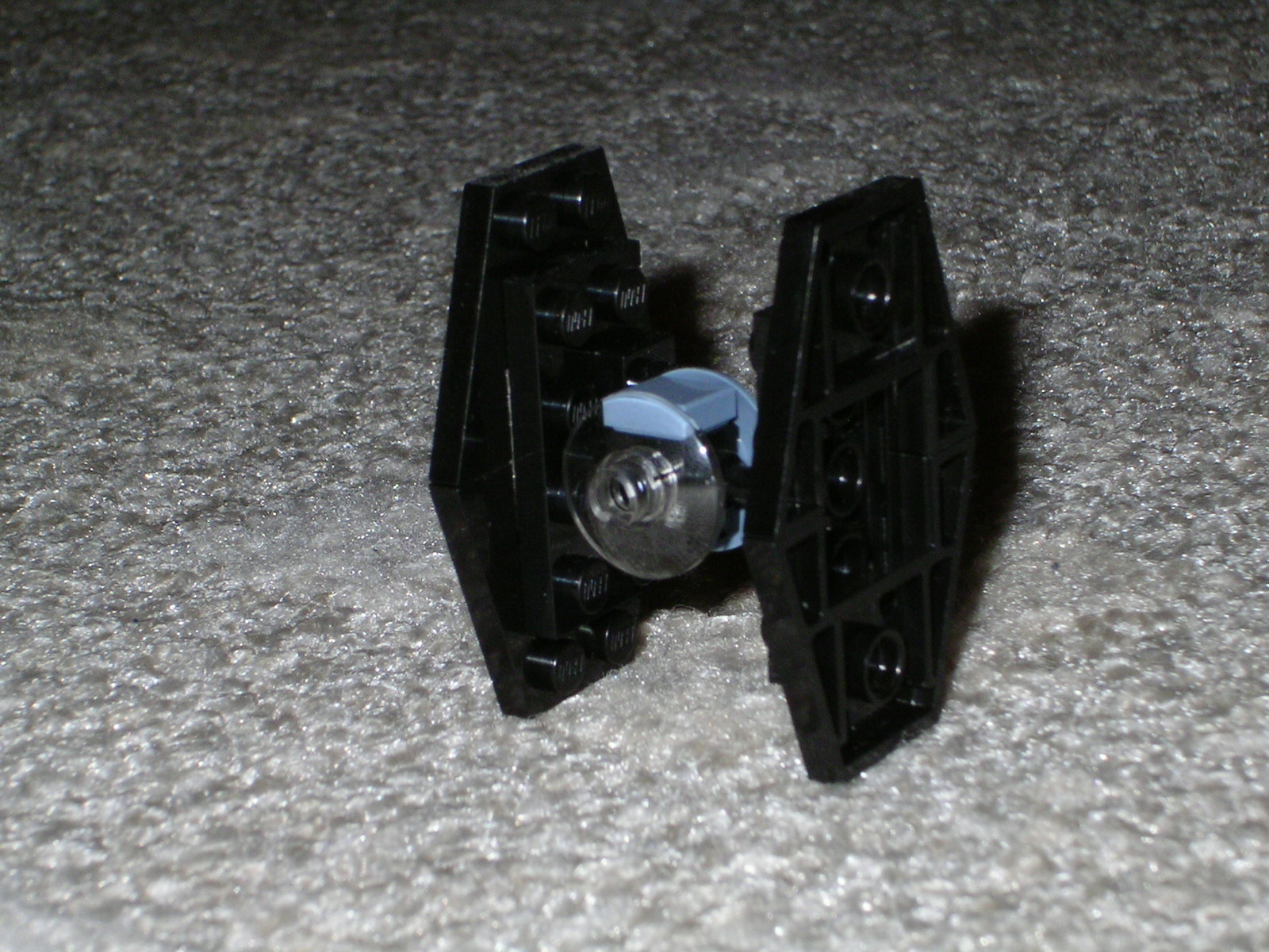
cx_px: 634
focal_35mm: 98
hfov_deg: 20.0
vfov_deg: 15.1
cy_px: 476
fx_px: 3593
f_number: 7.8
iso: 100
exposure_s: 1/82.2
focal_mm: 15.3
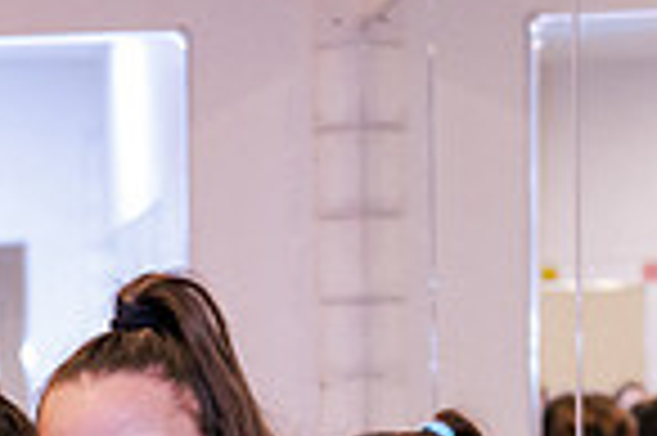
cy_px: 775
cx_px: -392
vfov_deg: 7.1
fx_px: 3409
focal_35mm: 187
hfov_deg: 10.5
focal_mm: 47
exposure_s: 1/125
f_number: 2.8
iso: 1250
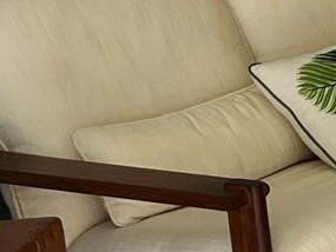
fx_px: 1816
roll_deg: +2.5
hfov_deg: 8.6
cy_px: -32
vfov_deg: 7.9
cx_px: 1037
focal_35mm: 187
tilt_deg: -12.1
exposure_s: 1/120
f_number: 1.6
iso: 80
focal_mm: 5.1
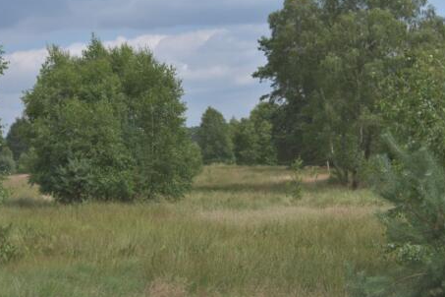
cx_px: 233
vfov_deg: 15.9
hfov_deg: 23.6
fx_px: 1063
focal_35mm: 86
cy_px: 157
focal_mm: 52
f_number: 10
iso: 1600
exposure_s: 1/2000
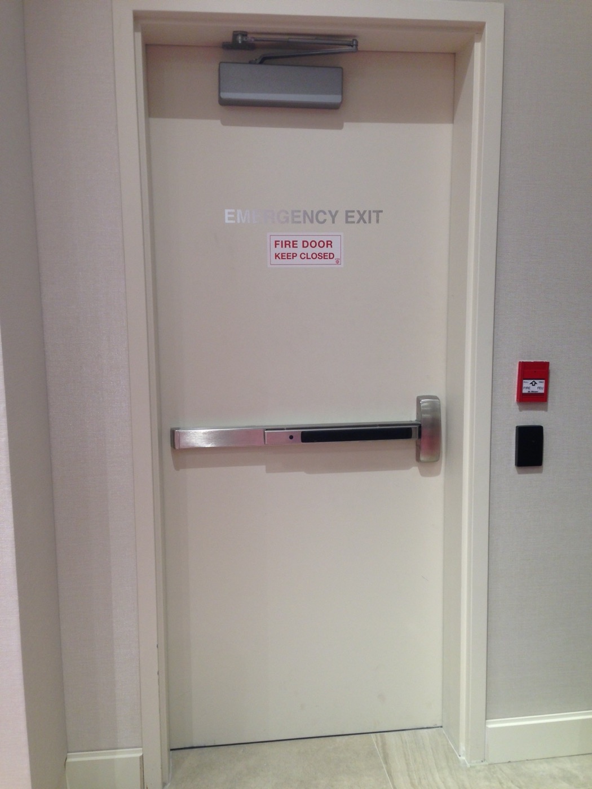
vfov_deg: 55.4
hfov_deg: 42.9
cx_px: 296
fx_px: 752
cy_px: 394
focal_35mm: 33
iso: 50
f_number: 2.4
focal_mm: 4.12
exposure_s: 1/30
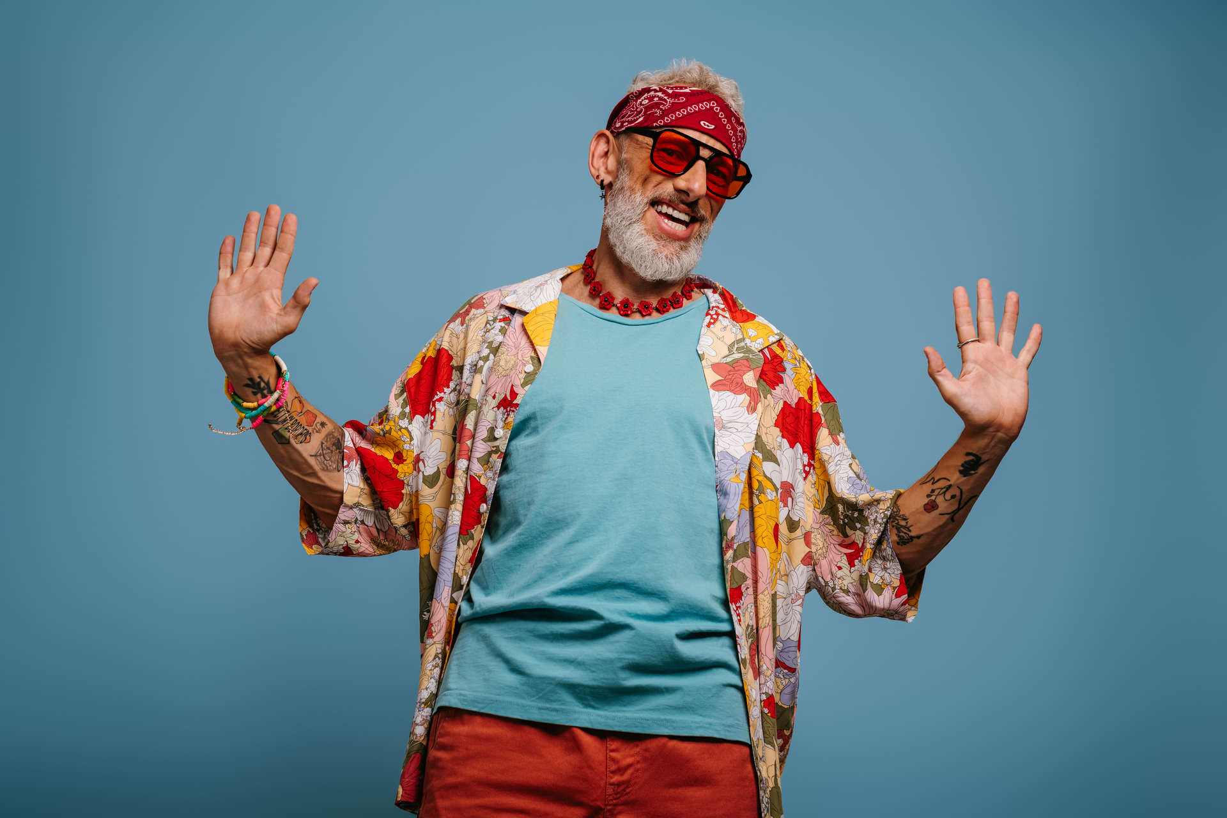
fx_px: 1977
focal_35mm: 58
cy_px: 409
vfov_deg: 23.4
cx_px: 614
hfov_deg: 34.5
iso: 100
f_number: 5.6
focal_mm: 58
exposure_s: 1/125
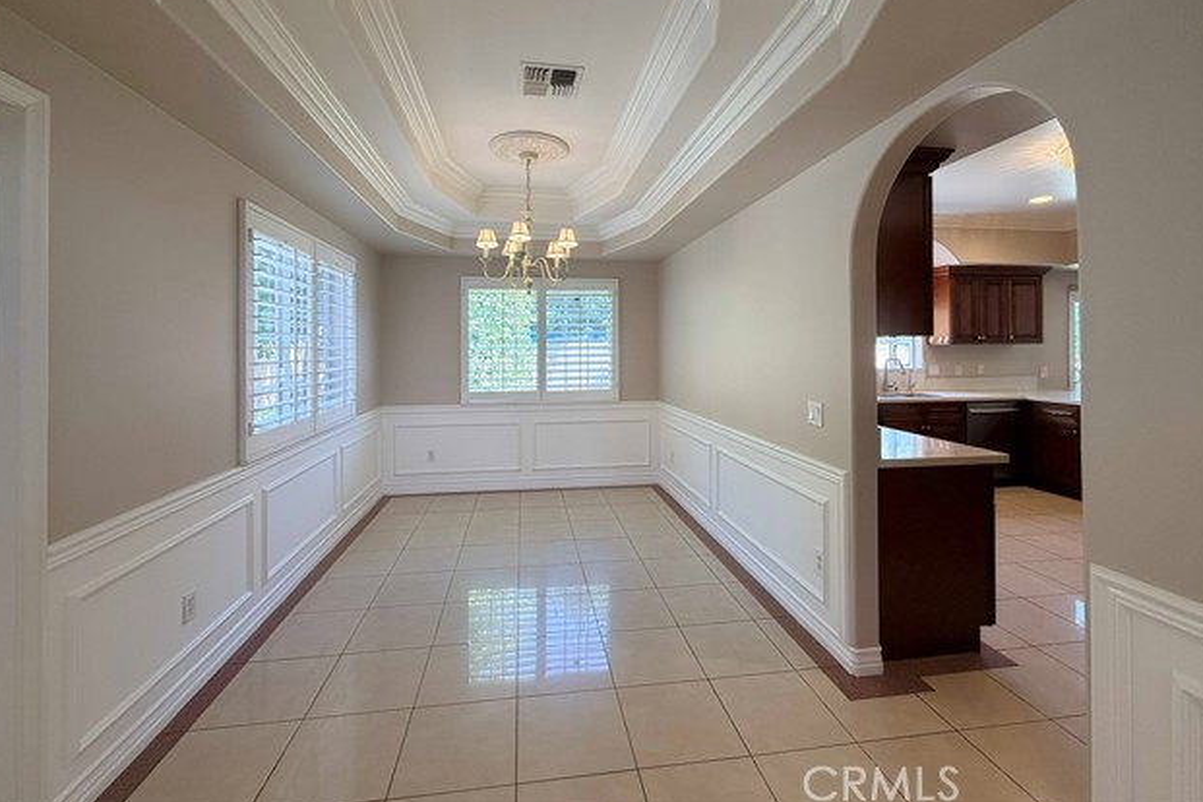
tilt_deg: +0.2
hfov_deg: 100.4
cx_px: 597
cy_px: 347
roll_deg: +0.2
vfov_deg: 76.9
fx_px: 501
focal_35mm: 15
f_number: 2.2
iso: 200
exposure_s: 1/120
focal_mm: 2.22
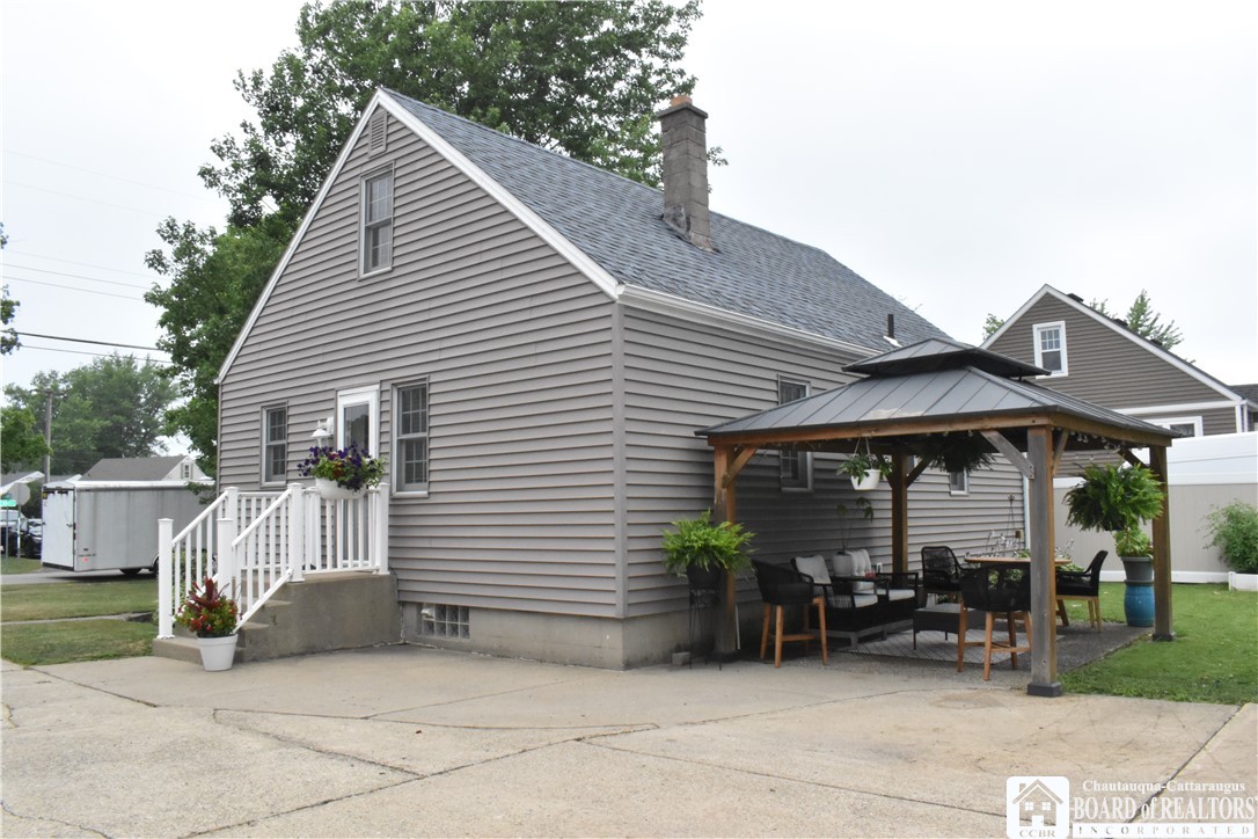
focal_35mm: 27
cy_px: 420
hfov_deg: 67.4
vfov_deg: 47.9
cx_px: 629
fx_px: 943
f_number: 22
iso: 3200
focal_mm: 18
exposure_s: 1/200
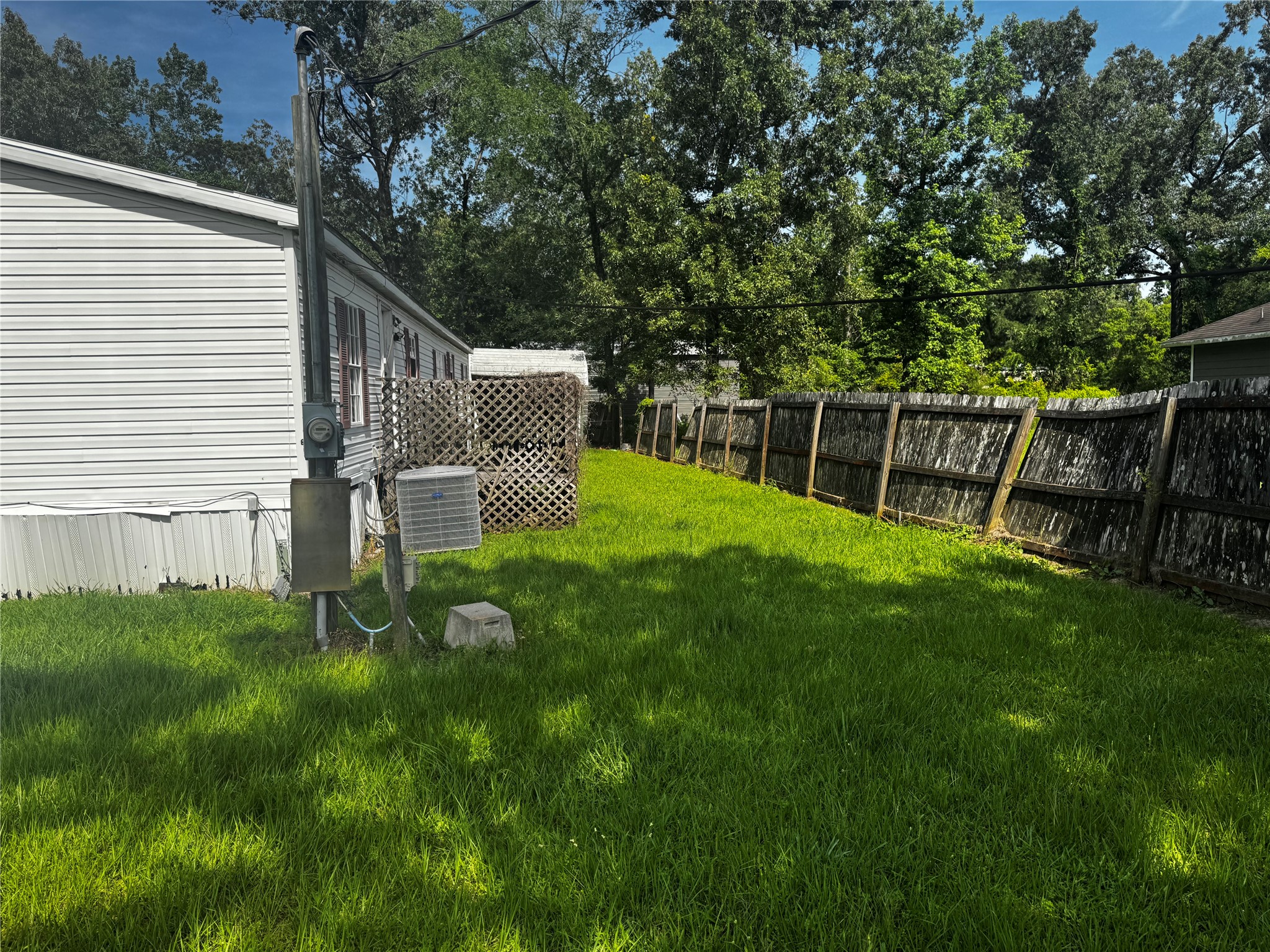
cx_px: 635
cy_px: 476
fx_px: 881
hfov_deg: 71.6
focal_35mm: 24
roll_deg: +0.3
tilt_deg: -2.4
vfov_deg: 56.8
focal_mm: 6.76
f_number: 1.78
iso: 80
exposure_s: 1/2604
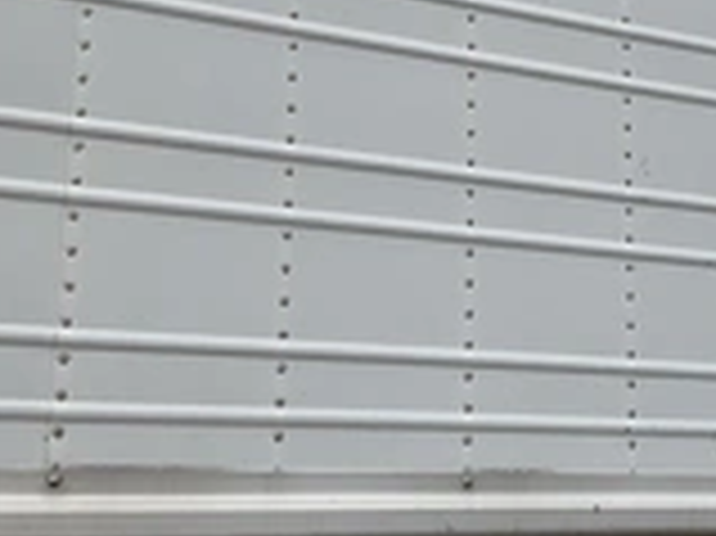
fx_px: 1509
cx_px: 666
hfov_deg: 25.7
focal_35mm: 73
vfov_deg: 20.1
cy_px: 216
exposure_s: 1/2320
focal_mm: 3
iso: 25
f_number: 1.8
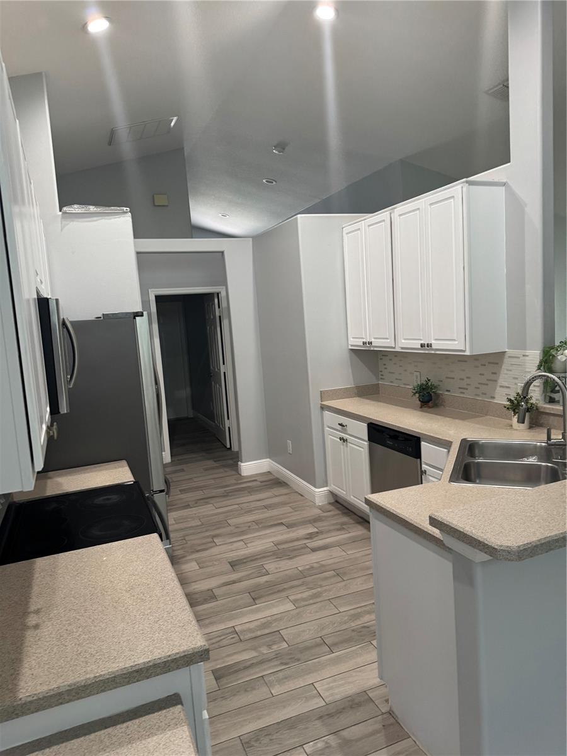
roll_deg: +4.4
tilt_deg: -7.2
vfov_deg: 71.6
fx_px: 524
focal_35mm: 24
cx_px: 284
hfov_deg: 56.8
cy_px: 378
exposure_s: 1/60
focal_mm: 6.76
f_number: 1.78
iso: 250
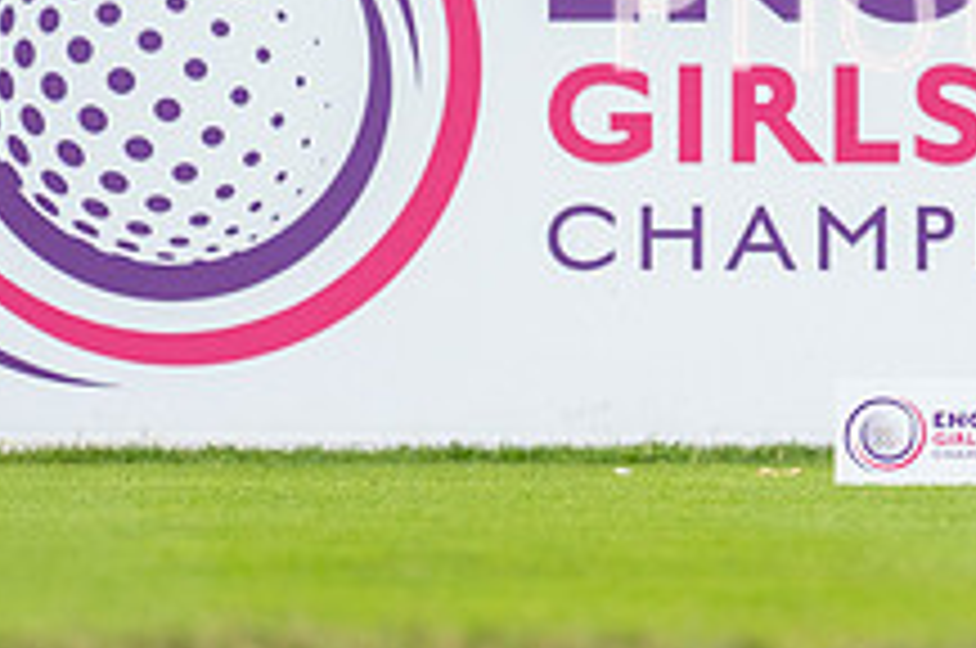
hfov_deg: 1.6
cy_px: -215
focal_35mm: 1280
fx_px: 34650
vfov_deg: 1.1
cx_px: 1272
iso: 400
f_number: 5
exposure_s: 1/2500
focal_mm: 300
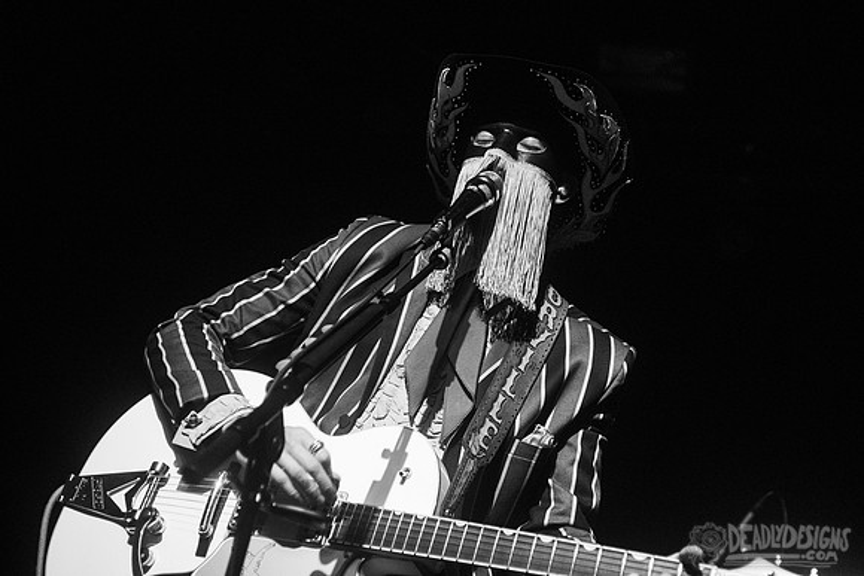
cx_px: 500
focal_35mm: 60
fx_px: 1446
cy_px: 242
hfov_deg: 33.2
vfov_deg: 22.5
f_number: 3.2
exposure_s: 1/250
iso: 3200
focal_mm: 52
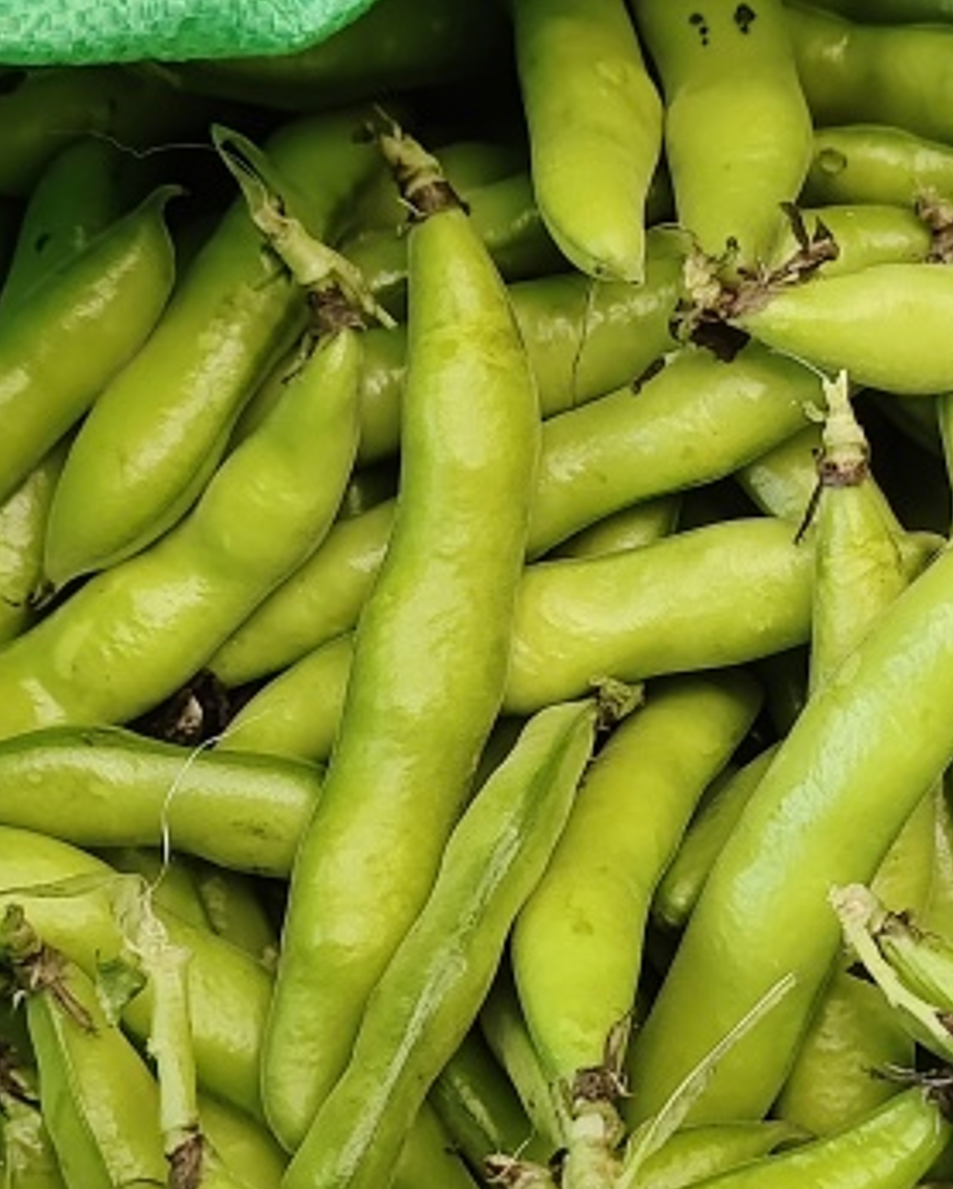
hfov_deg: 22.1
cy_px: 786
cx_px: 648
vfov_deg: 27.3
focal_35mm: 69
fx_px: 2431
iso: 224
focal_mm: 5.56
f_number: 1.88
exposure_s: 1/100
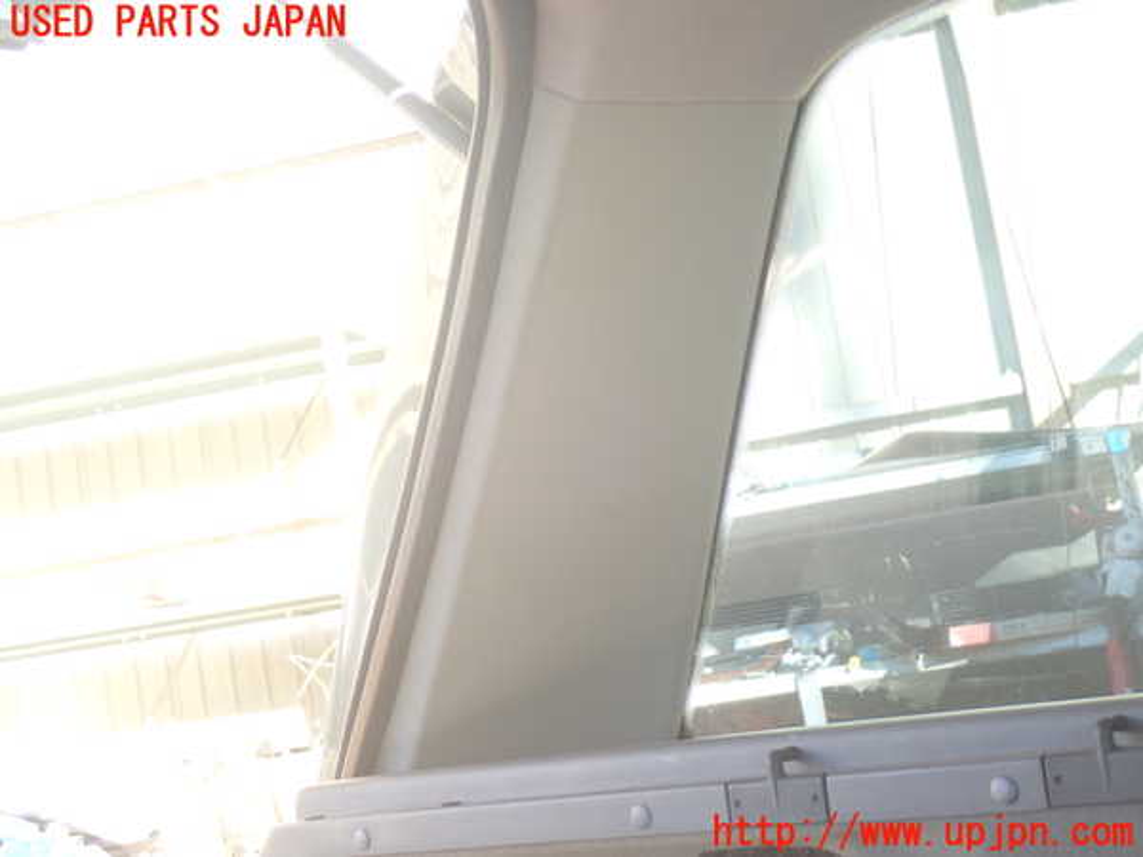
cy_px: 428
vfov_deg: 25.2
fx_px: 1915
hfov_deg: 33.2
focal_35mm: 58
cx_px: 572
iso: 200
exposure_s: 1/60
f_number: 3.5
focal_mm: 10.35
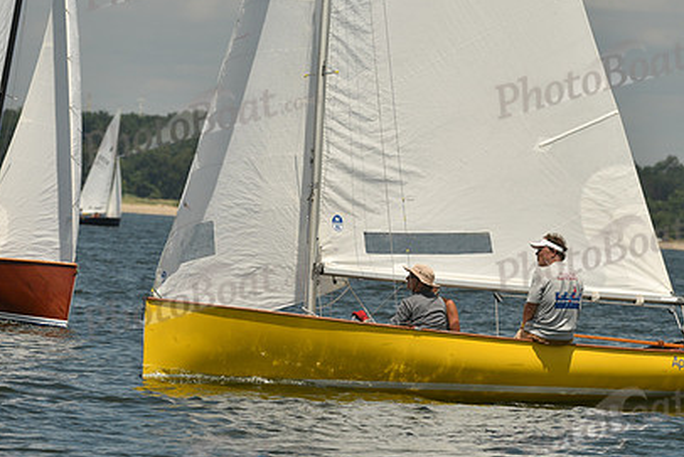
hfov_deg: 6.0
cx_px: 409
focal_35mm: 343
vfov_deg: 4.0
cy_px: 186
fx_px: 6519
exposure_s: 1/1250
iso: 250
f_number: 8
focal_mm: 240
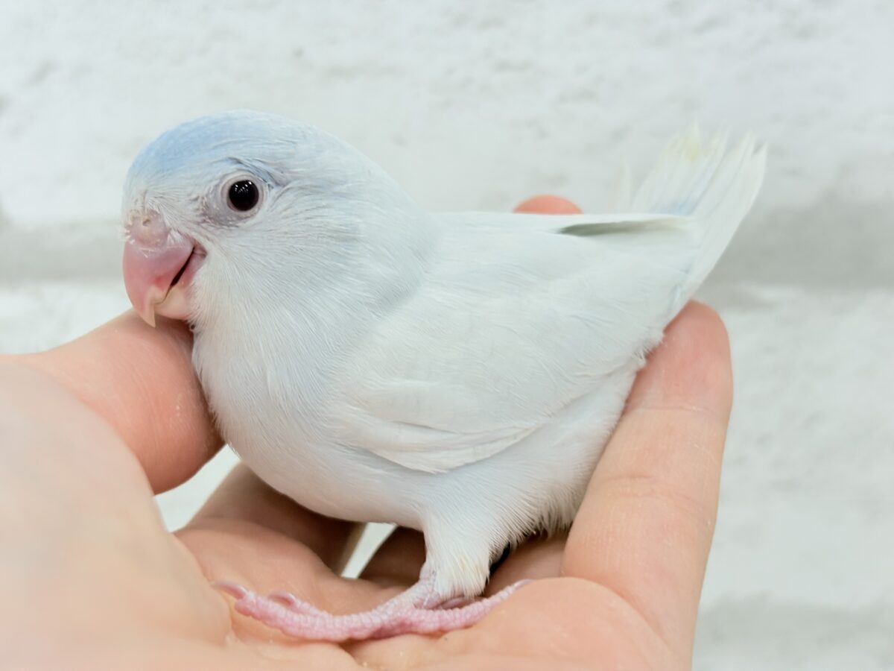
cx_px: 447
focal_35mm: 52
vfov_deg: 28.0
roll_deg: +1.4
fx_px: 1343
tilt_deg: -6.3
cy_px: 336
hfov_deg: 36.8
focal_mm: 5.96
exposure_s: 1/50
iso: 32
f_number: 1.6
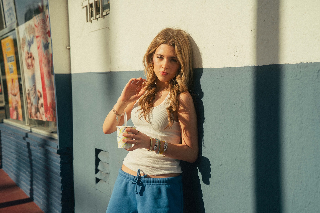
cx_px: 160
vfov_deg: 24.2
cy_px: 106
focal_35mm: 56
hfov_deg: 35.6
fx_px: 498
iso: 100
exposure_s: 1/1600
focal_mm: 56
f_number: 4.5
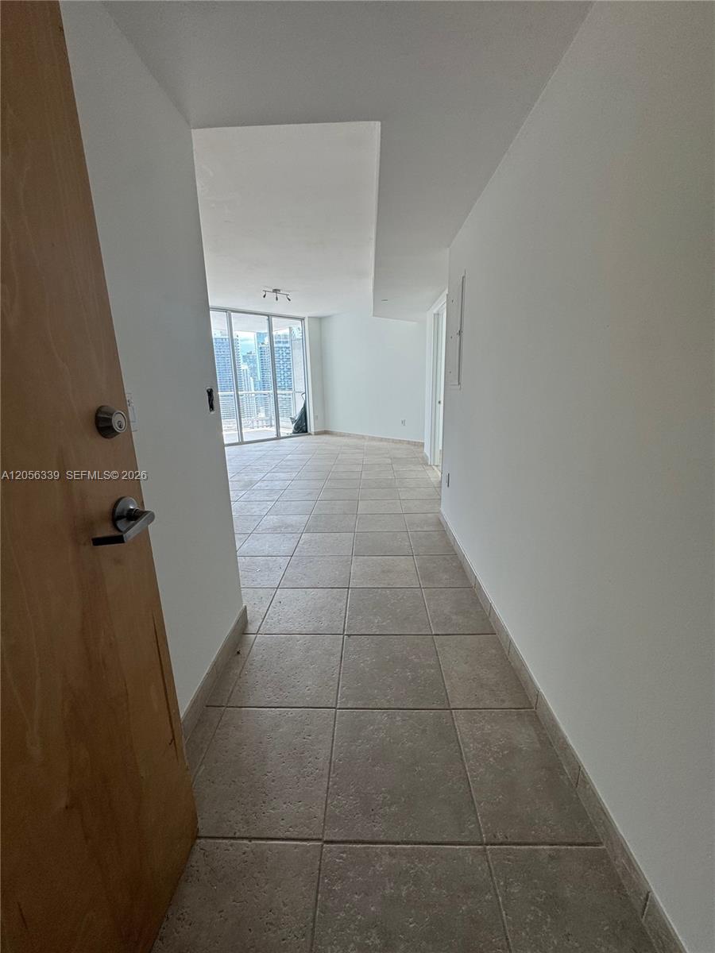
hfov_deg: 85.7
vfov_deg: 102.1
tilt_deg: -13.6
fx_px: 386
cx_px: 358
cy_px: 476
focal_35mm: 14
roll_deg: +2.1
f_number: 2.2
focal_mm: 2.22
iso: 40
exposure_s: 1/101
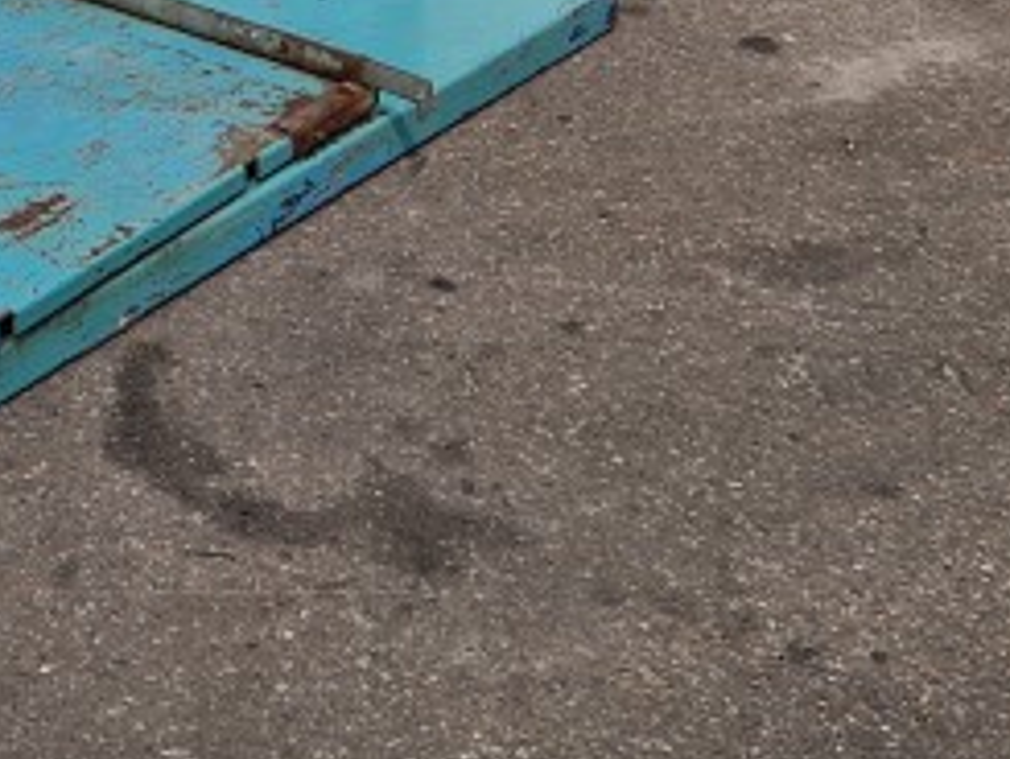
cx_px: -49
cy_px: -578
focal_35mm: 96
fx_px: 2802
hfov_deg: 19.7
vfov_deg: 13.8
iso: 50
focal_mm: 5.4
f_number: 1.8
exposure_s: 1/2840
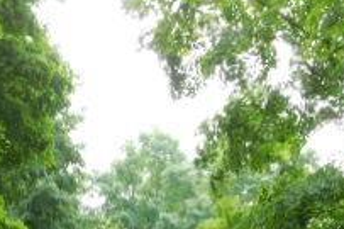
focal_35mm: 118
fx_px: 1127
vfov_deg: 11.1
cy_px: 366
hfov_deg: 17.2
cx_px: 71
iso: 125
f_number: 3.5
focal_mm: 6.3
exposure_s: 1/125
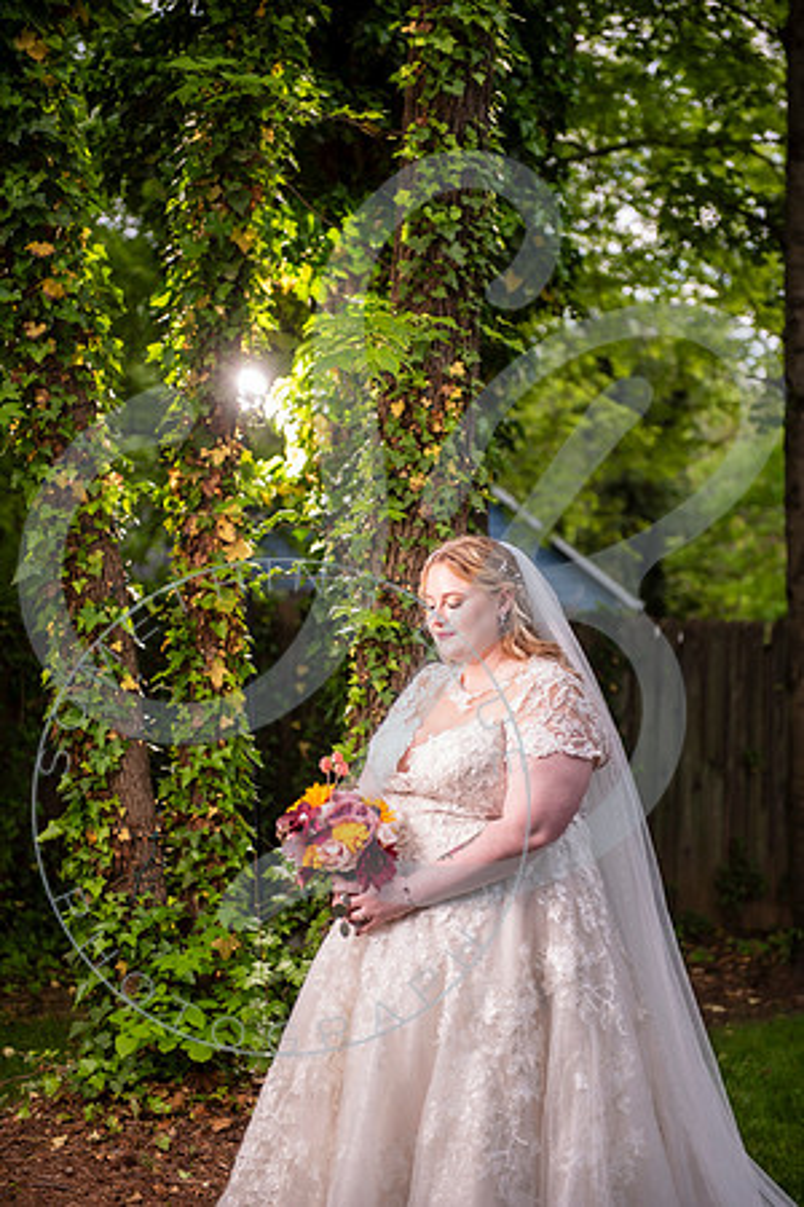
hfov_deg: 19.5
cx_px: 402
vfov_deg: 28.8
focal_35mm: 70
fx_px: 2345
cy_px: 604
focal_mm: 70
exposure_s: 1/200
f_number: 2.8
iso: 100
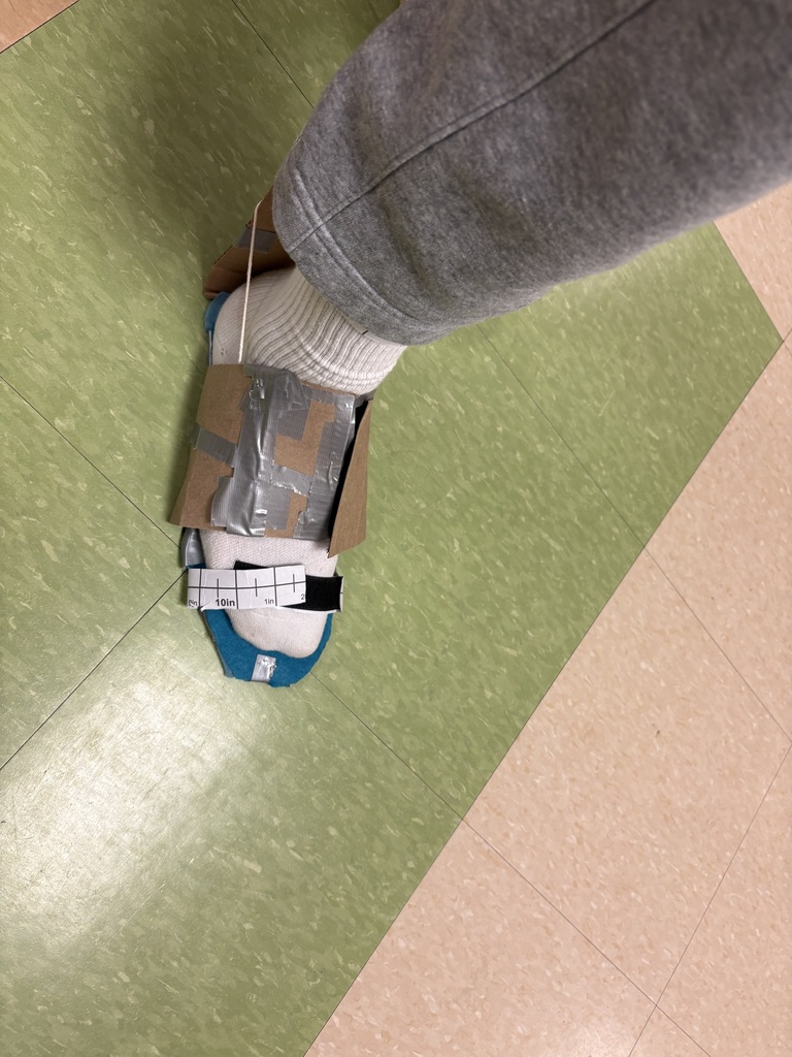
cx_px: 396
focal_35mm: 26
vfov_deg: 67.3
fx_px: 793
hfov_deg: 53.1
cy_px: 528
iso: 100
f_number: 1.6
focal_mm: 5.96
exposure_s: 1/60
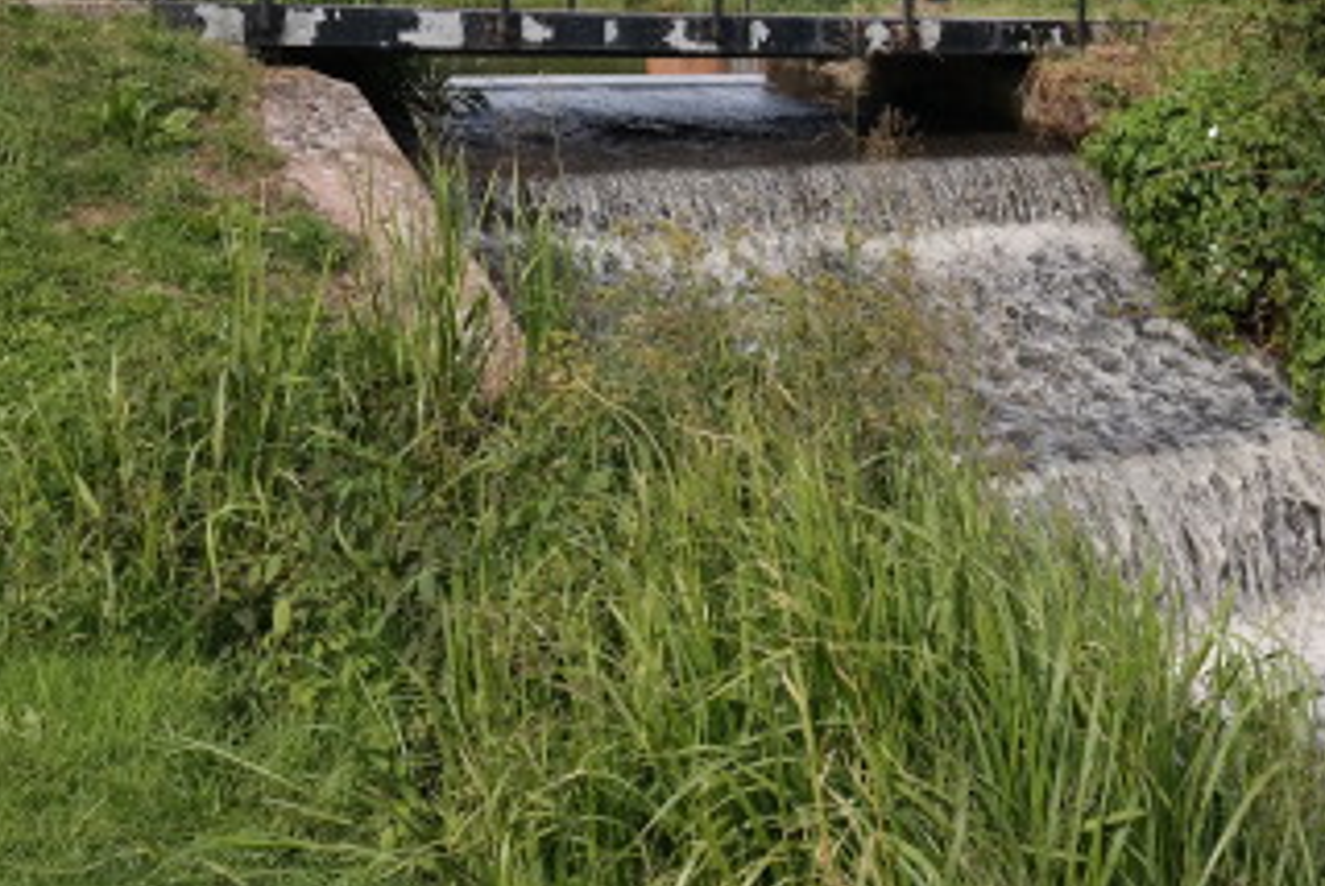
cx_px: 845
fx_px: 2137
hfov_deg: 34.2
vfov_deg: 23.2
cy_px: 226
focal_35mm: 58
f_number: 8
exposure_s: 1/200
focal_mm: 19
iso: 100
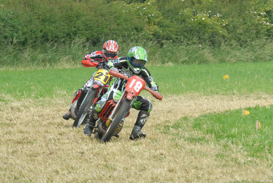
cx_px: 136
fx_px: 3190
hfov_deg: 4.9
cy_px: 92
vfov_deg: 3.3
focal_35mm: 420
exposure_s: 1/320
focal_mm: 280
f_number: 11
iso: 400
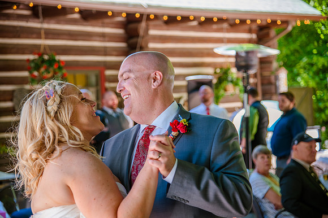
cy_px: 109
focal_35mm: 82
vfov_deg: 16.6
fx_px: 747
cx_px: 164
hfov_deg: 24.8
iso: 320
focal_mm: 82
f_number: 4
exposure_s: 1/125
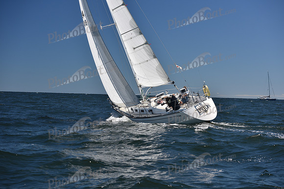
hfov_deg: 28.8
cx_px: 142
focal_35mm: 70
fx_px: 552
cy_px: 94
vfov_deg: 19.5
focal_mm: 70
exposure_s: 1/1000
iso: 200
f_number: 4.5
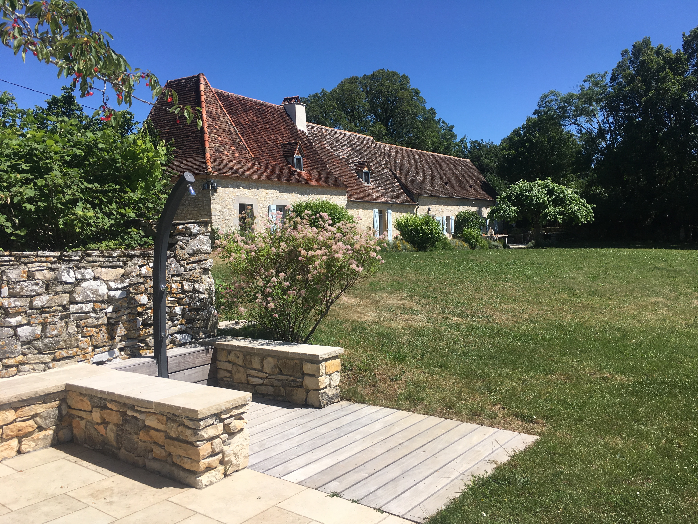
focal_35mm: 29
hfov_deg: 61.7
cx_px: 349
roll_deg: +0.9
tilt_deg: -3.9
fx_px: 585
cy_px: 262
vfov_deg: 48.2
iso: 25
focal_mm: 4.15
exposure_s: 1/2079
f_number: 2.2
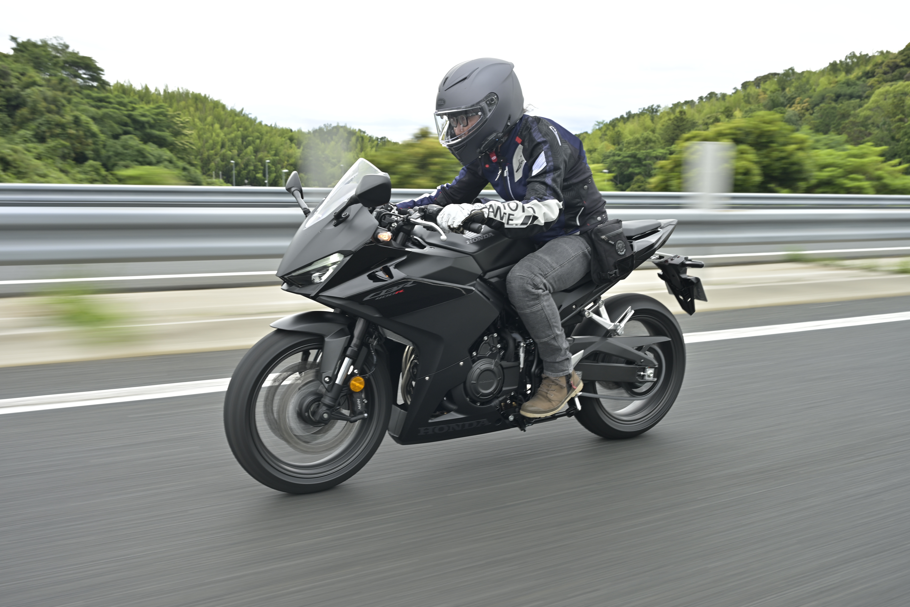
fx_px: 859
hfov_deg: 55.8
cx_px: 455
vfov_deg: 38.9
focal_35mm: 34
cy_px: 304
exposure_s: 1/60
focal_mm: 34
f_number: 7.1
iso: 100
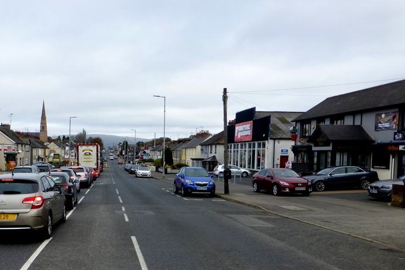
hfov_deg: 51.5
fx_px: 405
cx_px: 115
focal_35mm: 36
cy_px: 182
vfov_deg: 36.4
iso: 100
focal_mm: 4.3
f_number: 4
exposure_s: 1/125
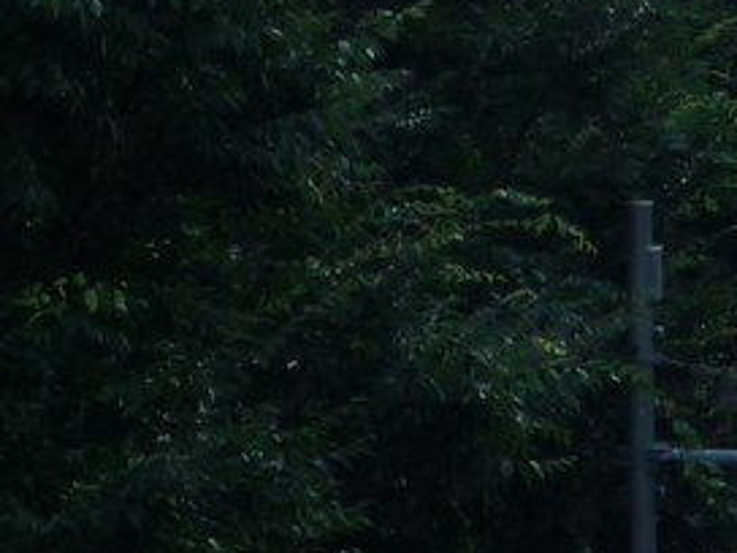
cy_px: -577
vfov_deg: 6.2
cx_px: 1322
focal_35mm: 234
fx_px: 4982
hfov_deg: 8.2
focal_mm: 9.3
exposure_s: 1/125
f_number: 4.3
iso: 160
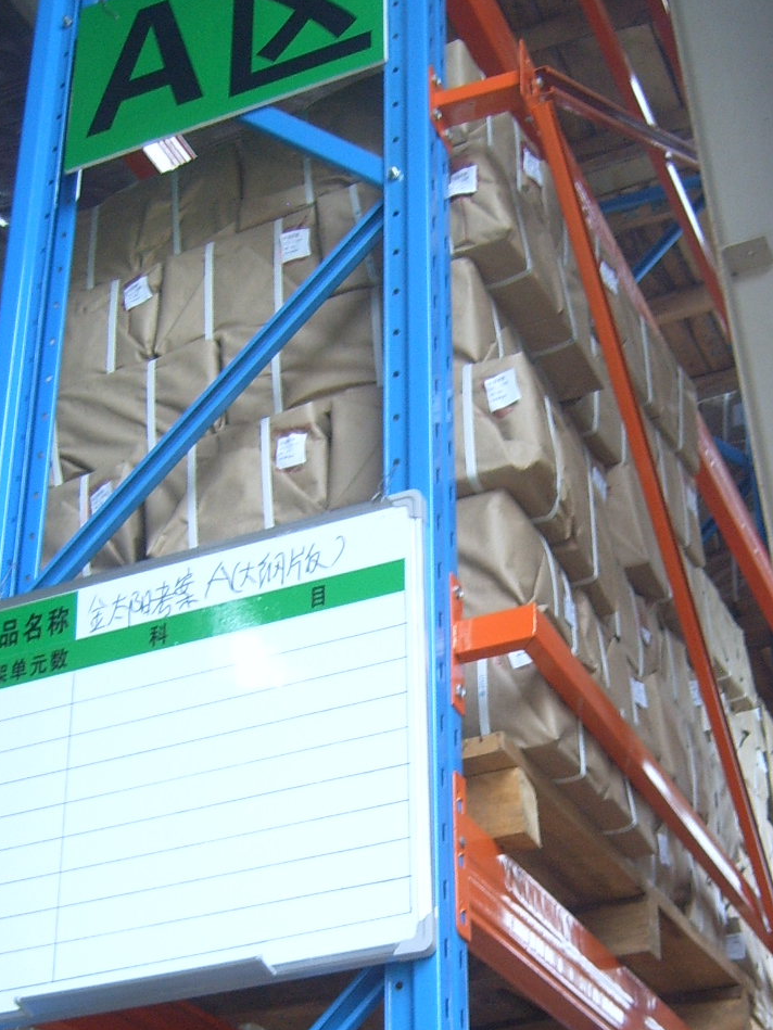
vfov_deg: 32.1
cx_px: 470
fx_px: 1756
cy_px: 771
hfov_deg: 24.8
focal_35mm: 59
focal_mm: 5.8
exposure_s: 1/30
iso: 76
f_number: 2.8
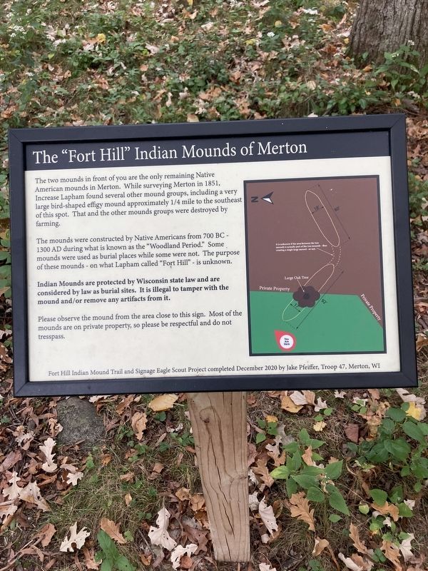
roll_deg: +3.5
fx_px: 462
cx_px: 214
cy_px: 286
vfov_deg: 63.4
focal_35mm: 28
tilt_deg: -40.6
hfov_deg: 49.7
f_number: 1.8
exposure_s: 1/121
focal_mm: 3.99
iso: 64
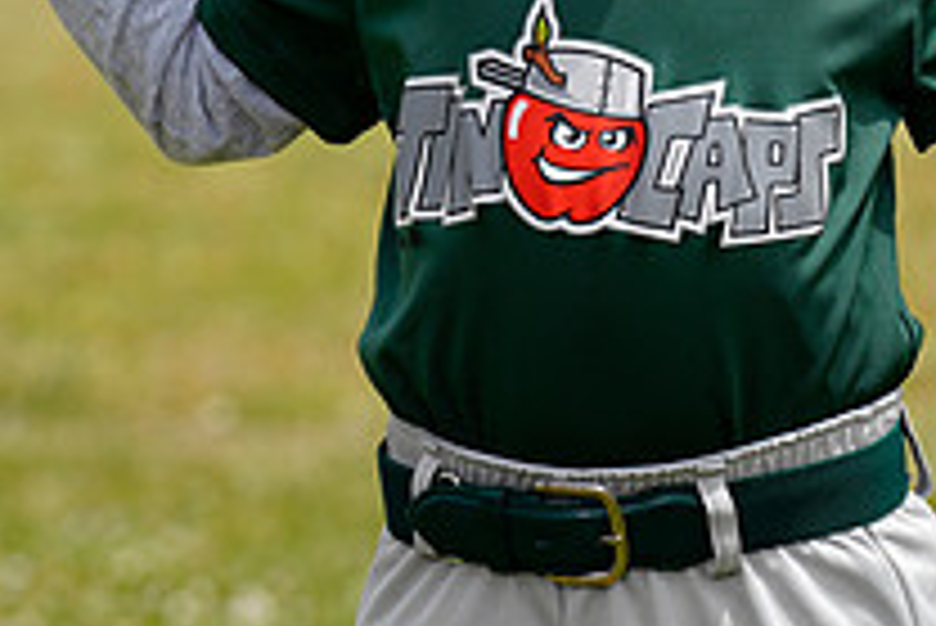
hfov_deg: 6.0
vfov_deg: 4.0
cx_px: 688
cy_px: -196
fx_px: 8924
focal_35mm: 343
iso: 50
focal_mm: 123
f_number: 5
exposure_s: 1/400
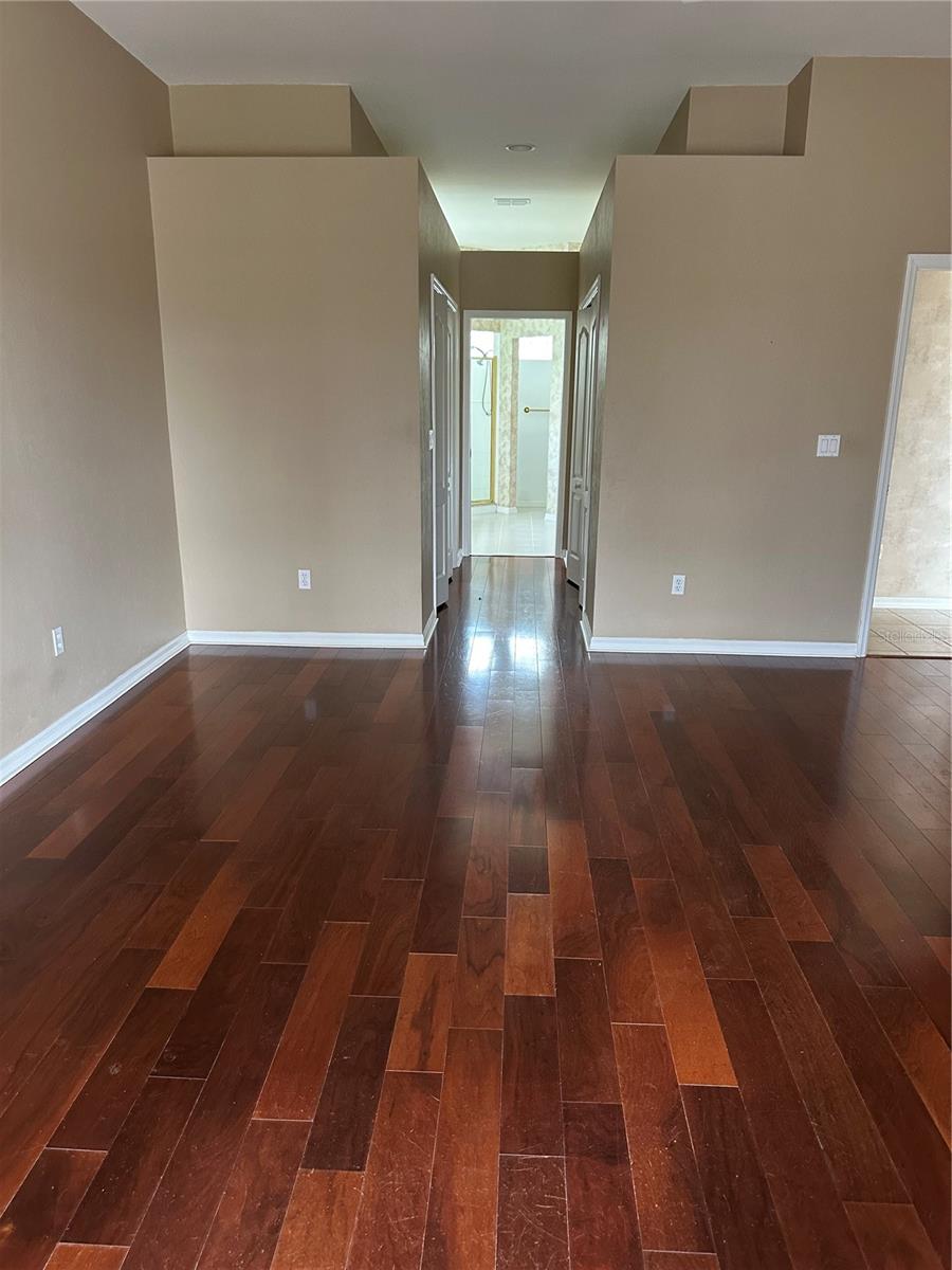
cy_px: 635
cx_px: 476
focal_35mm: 24
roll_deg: -0.5
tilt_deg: -13.2
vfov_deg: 71.6
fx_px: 880
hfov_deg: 56.8
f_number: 1.78
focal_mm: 6.86
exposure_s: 1/60
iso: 400
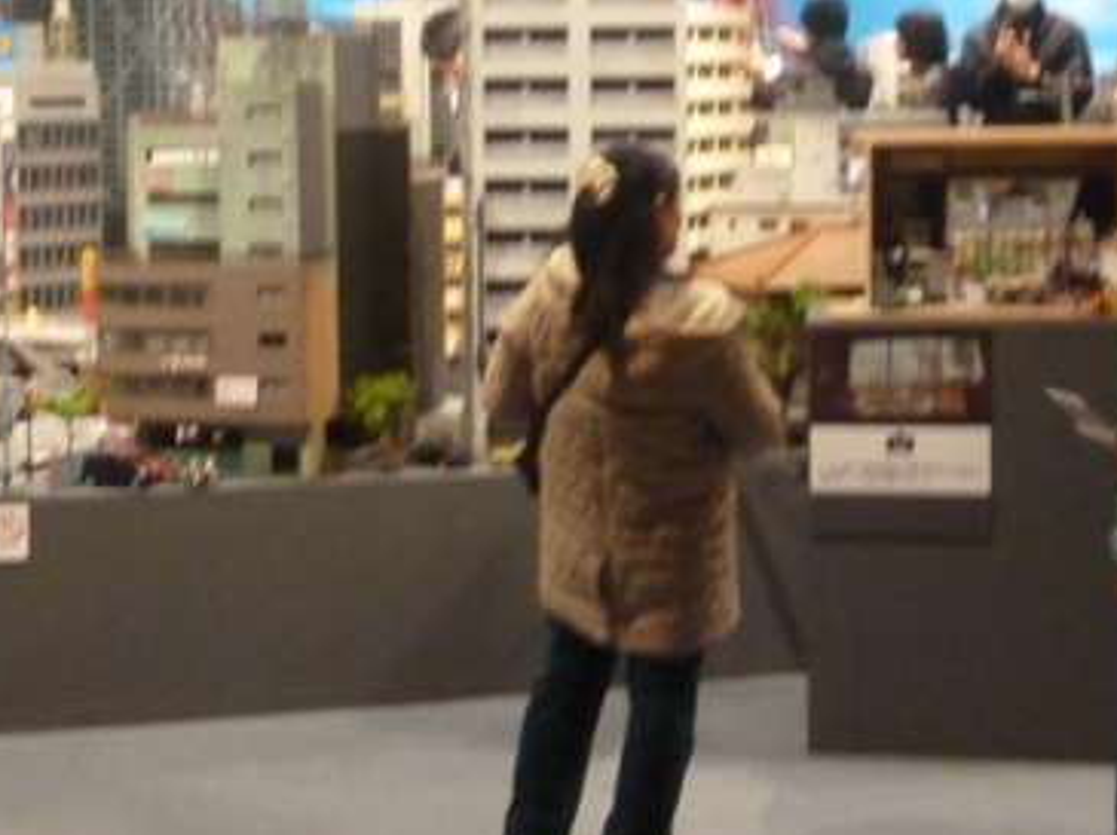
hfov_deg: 24.6
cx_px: 355
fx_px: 2547
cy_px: 180
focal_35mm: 79
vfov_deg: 18.5
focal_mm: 6.4
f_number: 3.5
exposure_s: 1/50
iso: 800
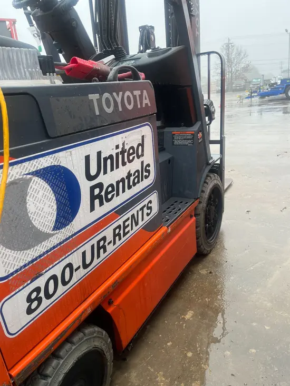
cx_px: 145
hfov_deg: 53.1
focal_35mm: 26
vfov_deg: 67.3
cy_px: 193
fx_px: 290
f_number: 1.6
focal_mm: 5.1
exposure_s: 1/235
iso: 40
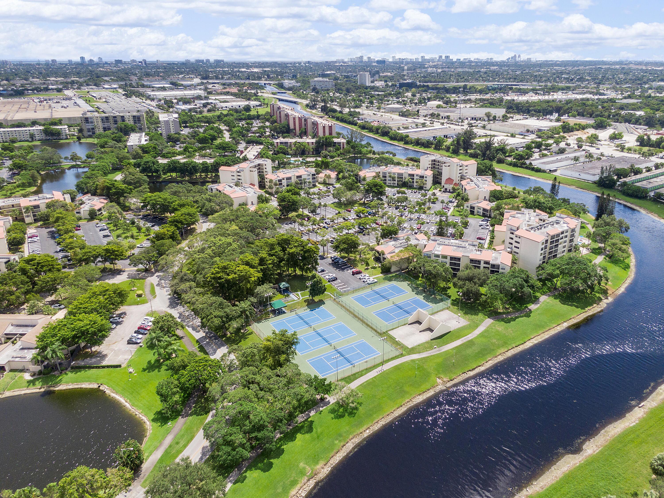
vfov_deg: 56.8
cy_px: 249
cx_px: 332
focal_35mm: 24
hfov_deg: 71.6
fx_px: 460
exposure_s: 1/1600
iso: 100
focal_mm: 4.39
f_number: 2.8
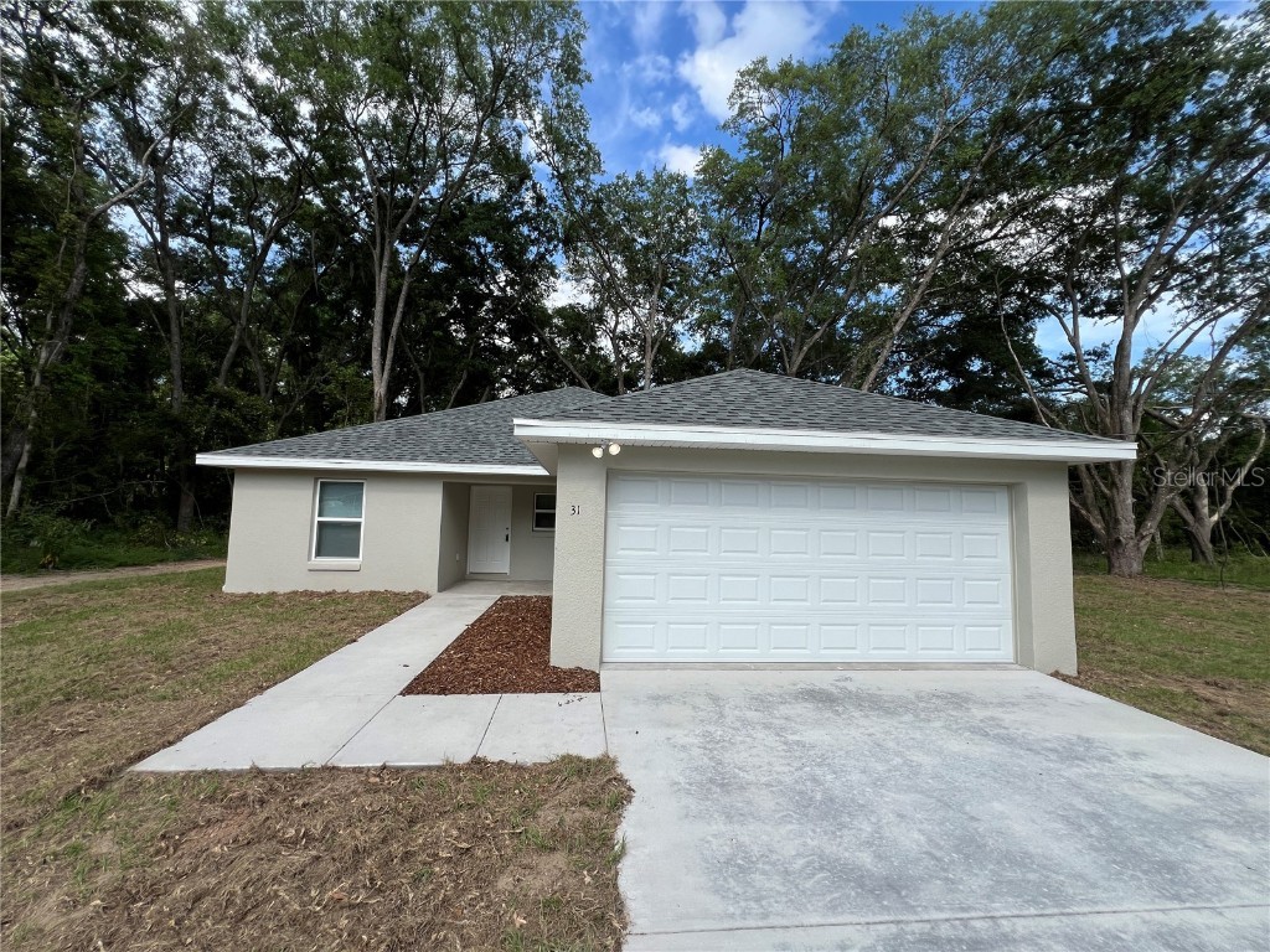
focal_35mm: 13
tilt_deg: +5.4
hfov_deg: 106.2
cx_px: 635
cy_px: 476
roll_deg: -1.5
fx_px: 477
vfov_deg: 89.9
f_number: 1.8
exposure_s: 1/1119
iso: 32
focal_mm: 1.57
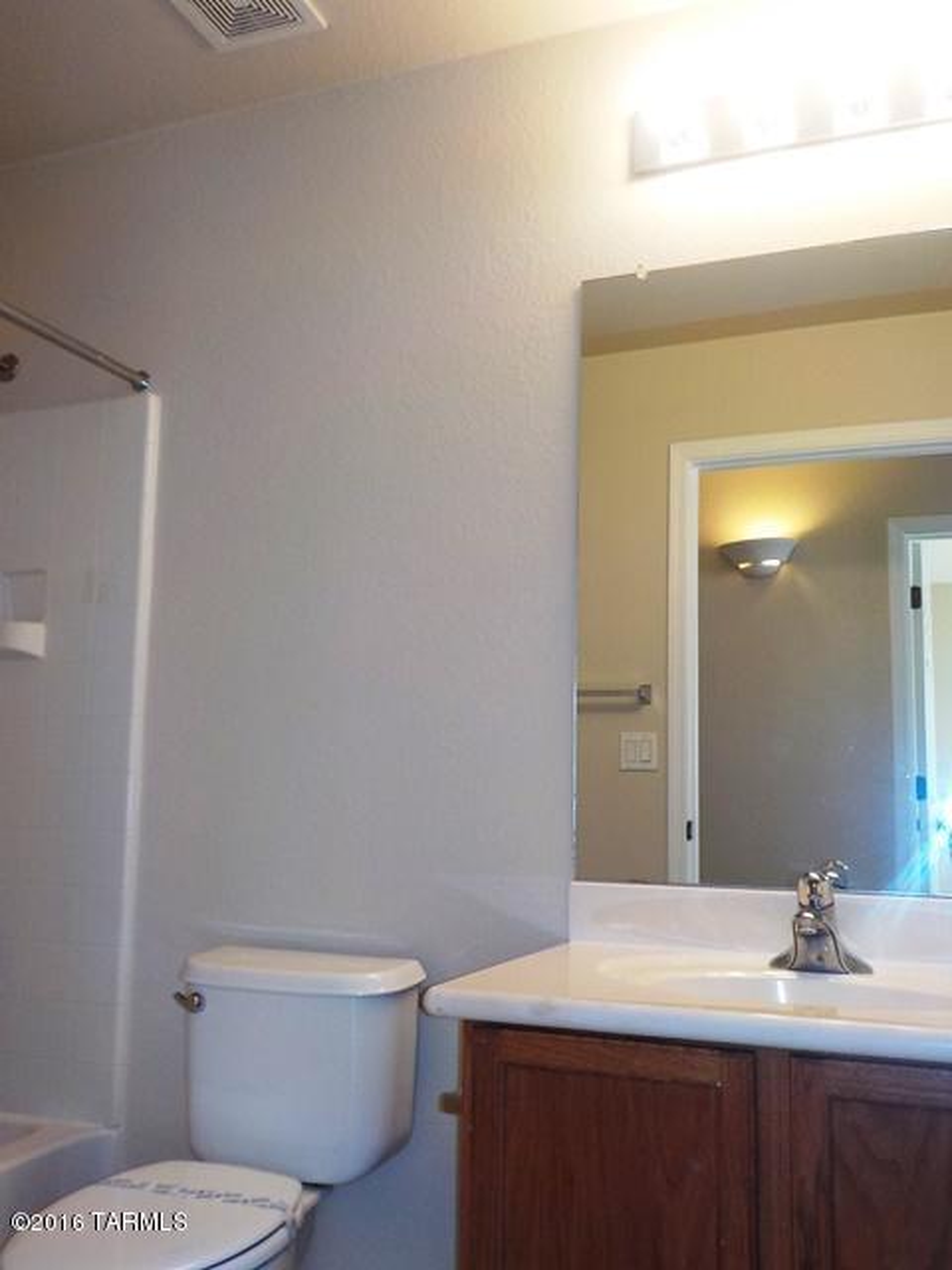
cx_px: 476
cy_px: 635
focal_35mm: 30
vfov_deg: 60.0
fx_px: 1100
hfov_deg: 46.8
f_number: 3.3
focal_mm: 4.1
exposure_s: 1/30
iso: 140
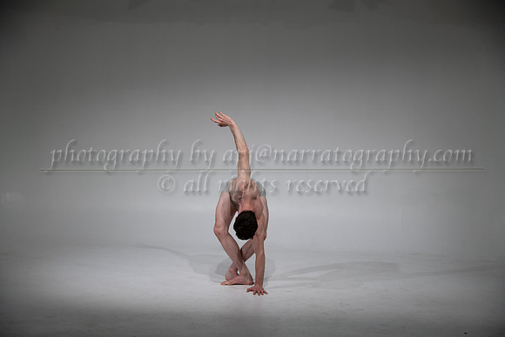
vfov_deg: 27.0
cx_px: 252
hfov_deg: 39.6
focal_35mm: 50
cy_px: 168
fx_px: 702
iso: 400
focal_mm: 50
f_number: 4
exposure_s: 1/250
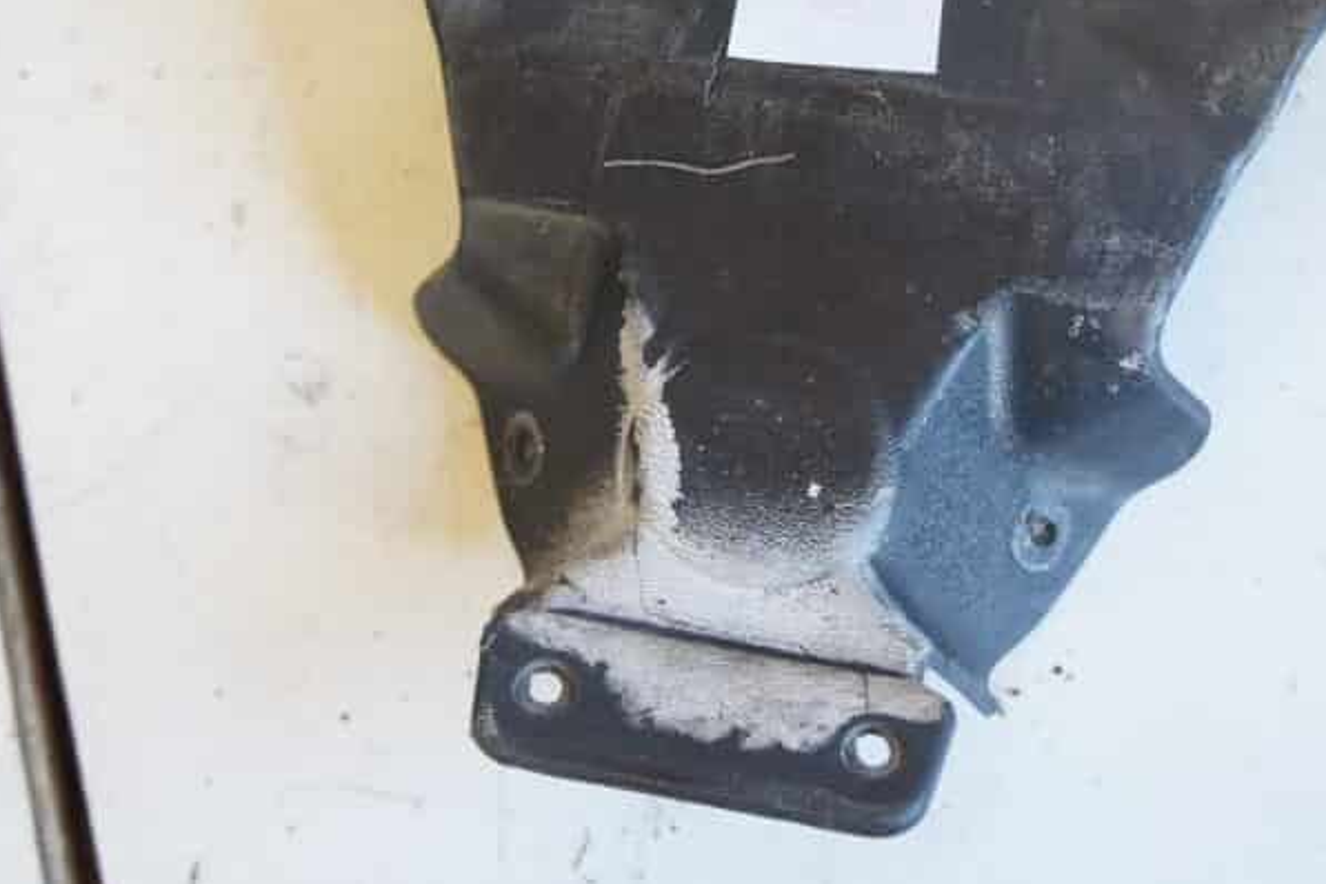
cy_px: 181
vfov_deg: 27.1
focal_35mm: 49
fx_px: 1799
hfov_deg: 40.3
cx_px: 764
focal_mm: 19
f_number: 3.5
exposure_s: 1/60
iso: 640
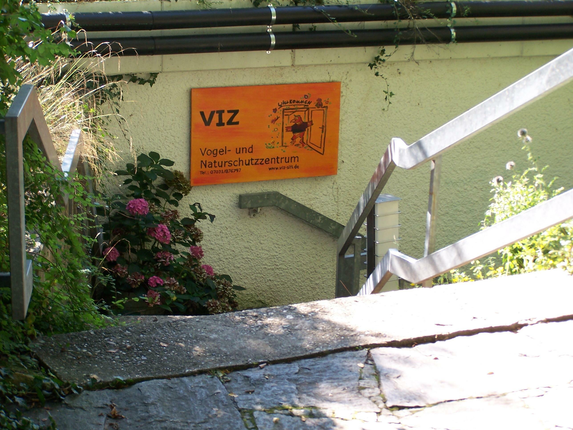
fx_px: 1357
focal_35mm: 82
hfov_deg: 23.8
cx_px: 286
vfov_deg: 18.0
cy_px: 215
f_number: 3.2
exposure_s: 1/80
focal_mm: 13.7
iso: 80
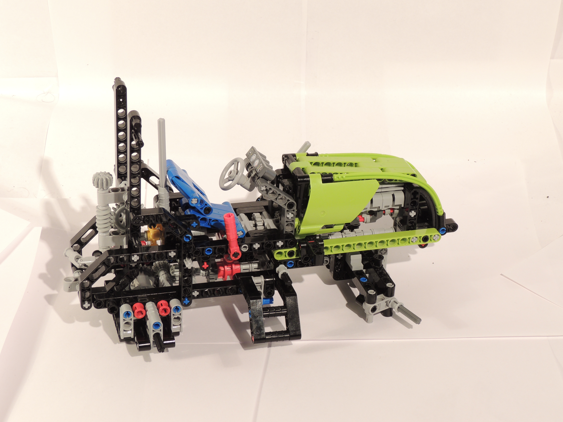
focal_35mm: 74
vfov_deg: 19.9
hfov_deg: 26.3
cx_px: 285
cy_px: 218
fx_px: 1204
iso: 100
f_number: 6.1
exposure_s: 1/2.5
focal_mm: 12.4
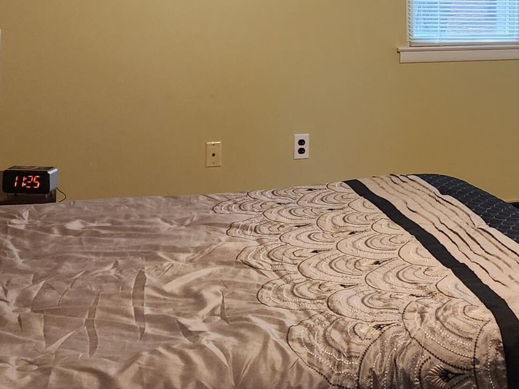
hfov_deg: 26.6
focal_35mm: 71
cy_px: -9
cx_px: 447
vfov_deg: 20.0
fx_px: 1065
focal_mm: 6.4
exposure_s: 1/120
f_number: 1.8
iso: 320
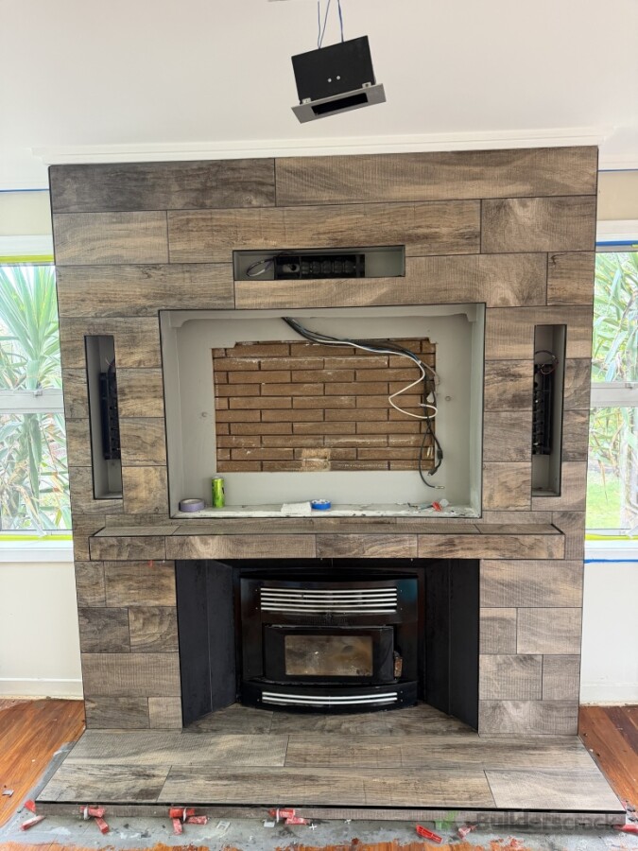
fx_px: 590
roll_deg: +0.3
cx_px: 319
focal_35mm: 24
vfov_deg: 71.6
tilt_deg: -6.2
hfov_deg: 56.8
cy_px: 426
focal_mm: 6.76
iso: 250
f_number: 1.78
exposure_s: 1/50
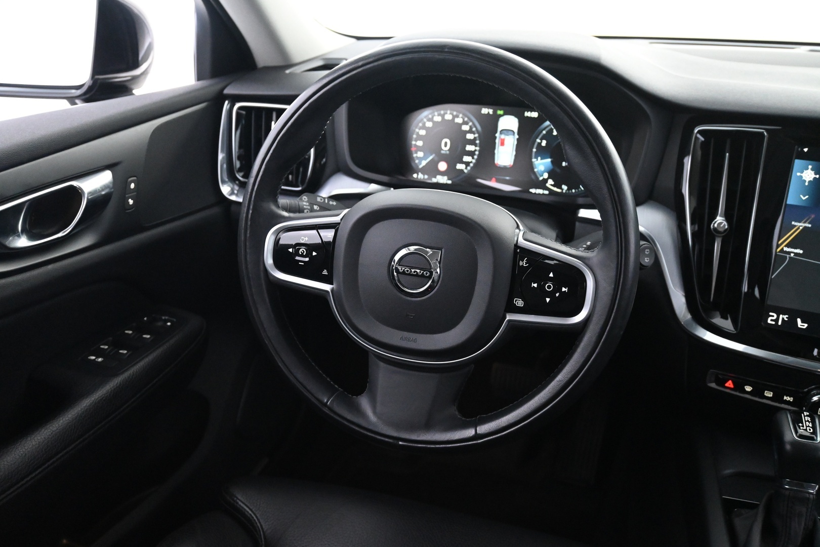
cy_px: 274
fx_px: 735
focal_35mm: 32
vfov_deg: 40.8
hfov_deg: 58.3
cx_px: 410
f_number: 4
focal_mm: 21.5
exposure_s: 1/40
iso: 4000
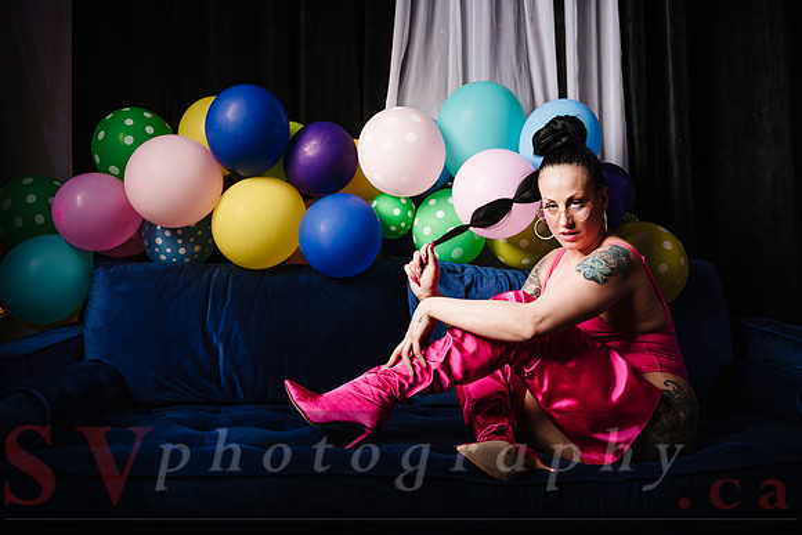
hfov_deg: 50.7
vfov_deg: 35.1
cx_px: 401
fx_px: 847
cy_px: 268
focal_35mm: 38
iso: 64
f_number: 3.2
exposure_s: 1/125
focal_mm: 38
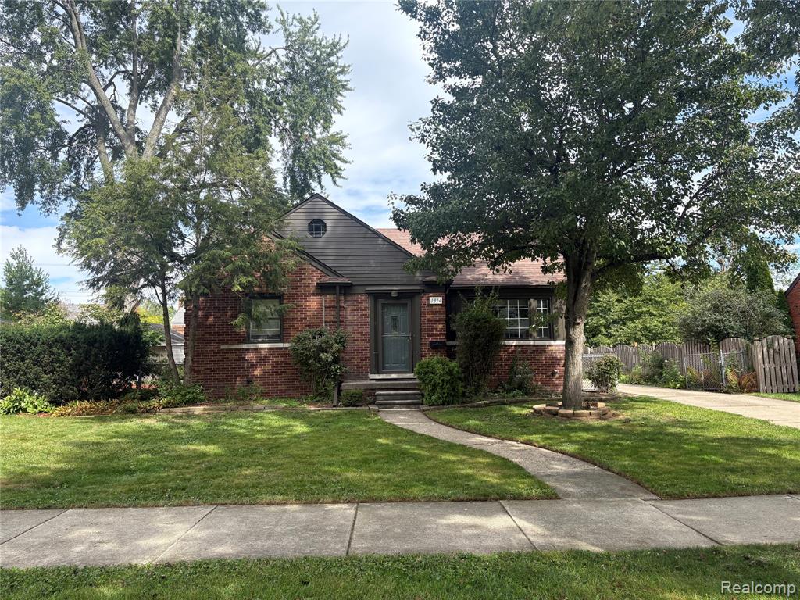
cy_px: 300
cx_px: 400
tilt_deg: +4.4
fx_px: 601
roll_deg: +0.9
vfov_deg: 53.1
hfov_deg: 67.3
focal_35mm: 26
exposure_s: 1/1175
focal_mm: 5.96
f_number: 1.6
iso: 64
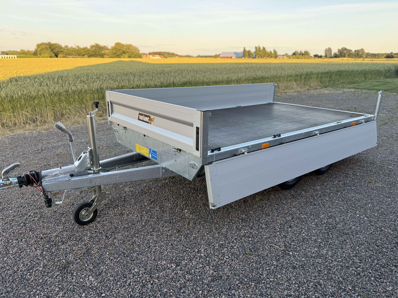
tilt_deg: -17.9
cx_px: 199
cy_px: 149
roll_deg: -0.4
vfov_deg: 56.8
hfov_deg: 71.6
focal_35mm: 24
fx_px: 276
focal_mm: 6.76
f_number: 1.78
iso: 100
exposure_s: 1/627
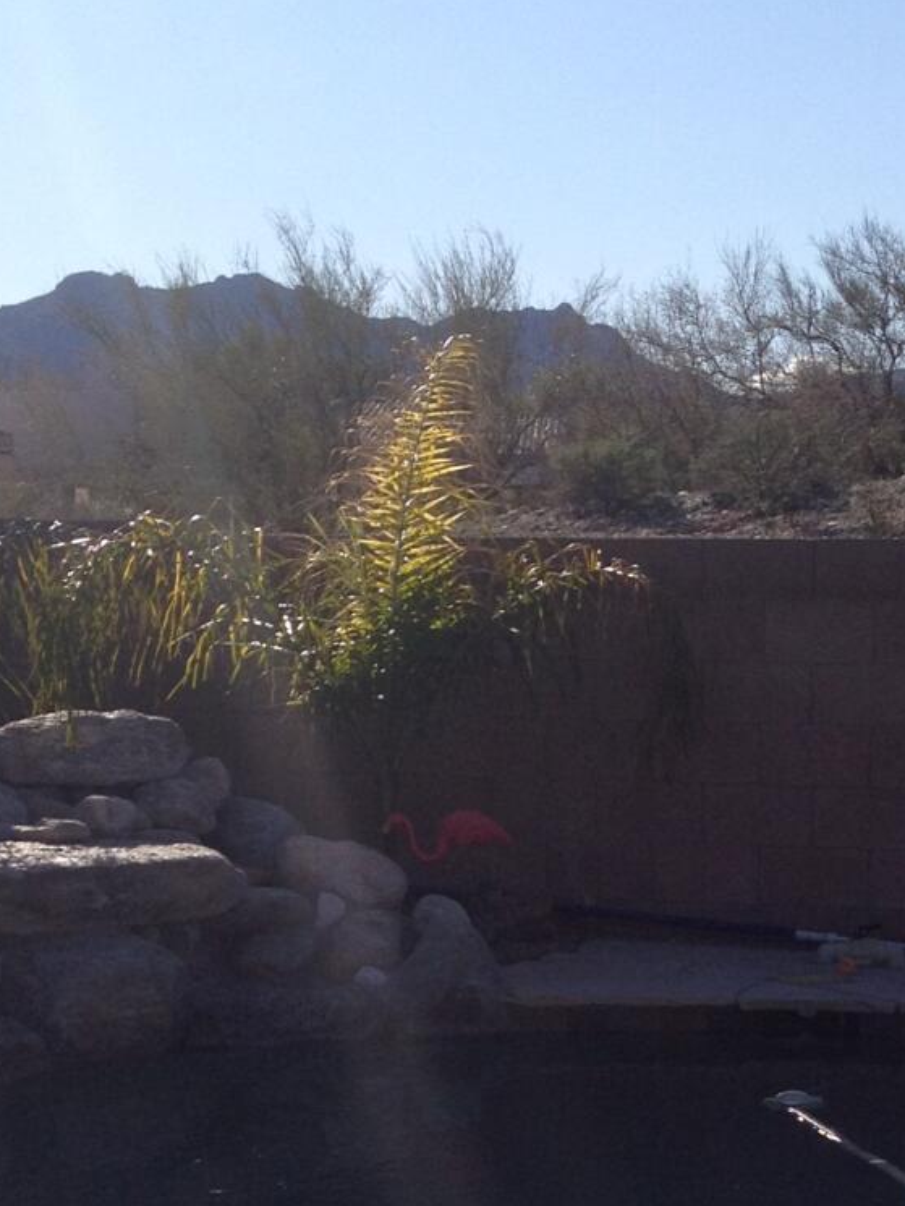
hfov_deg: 15.6
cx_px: 763
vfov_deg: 20.2
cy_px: 1222
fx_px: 3276
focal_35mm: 94
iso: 64
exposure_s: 1/2404
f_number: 2.4
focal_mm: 4.28
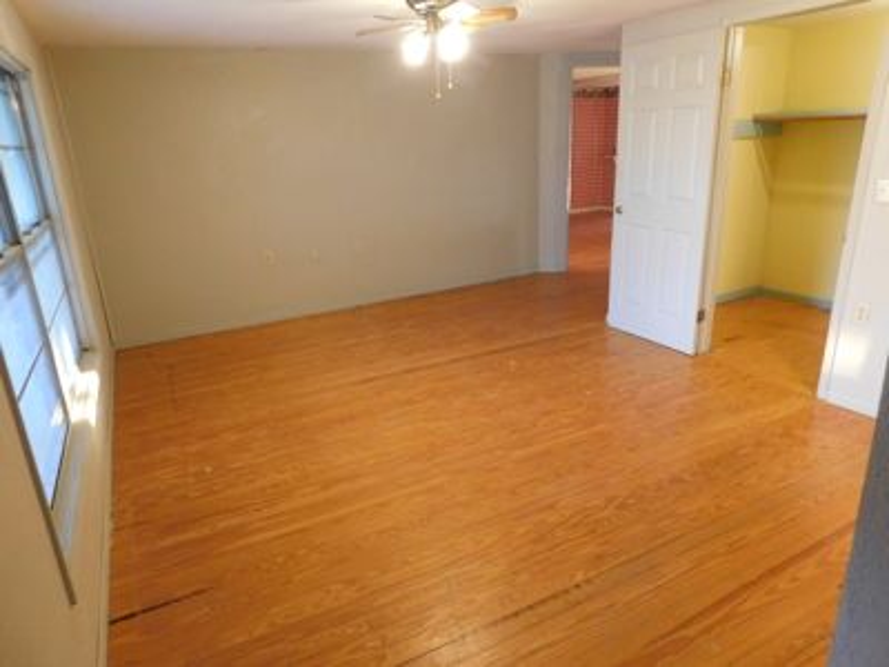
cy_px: 334
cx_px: 444
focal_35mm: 23
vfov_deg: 58.9
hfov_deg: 73.9
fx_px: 591
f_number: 3
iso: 400
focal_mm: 4
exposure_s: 1/10
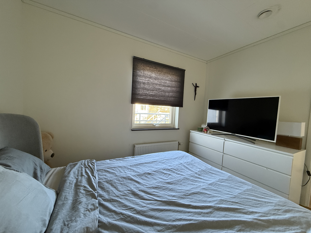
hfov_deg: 102.1
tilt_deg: -1.7
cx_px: 156
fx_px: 126
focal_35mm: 14
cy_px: 116
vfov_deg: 85.7
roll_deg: -3.2
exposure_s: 1/82
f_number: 2.2
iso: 320
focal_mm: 2.22
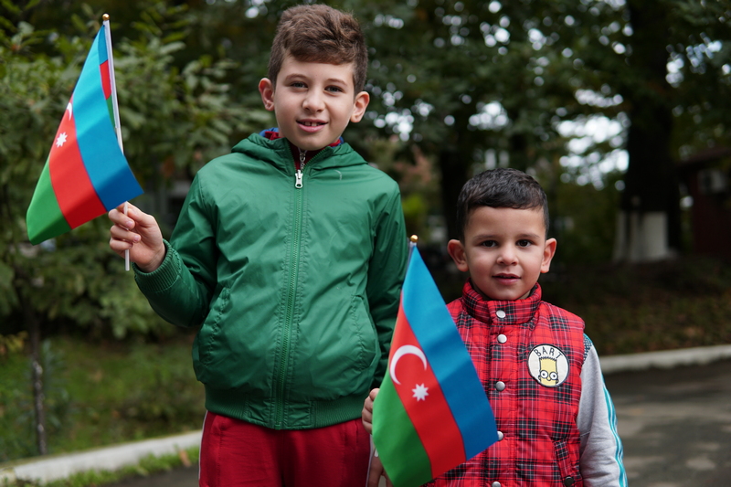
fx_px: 914
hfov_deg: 43.6
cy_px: 244
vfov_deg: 29.9
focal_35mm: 45
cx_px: 366
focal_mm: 30
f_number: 2
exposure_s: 1/640
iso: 100
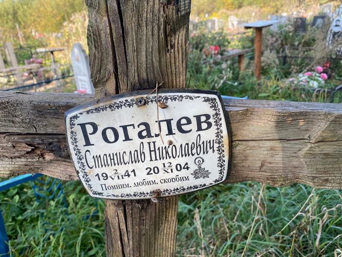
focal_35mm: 26
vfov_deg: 53.1
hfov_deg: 67.3
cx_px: 171
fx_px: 257
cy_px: 128
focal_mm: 4.25
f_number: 1.8
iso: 32
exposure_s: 1/367
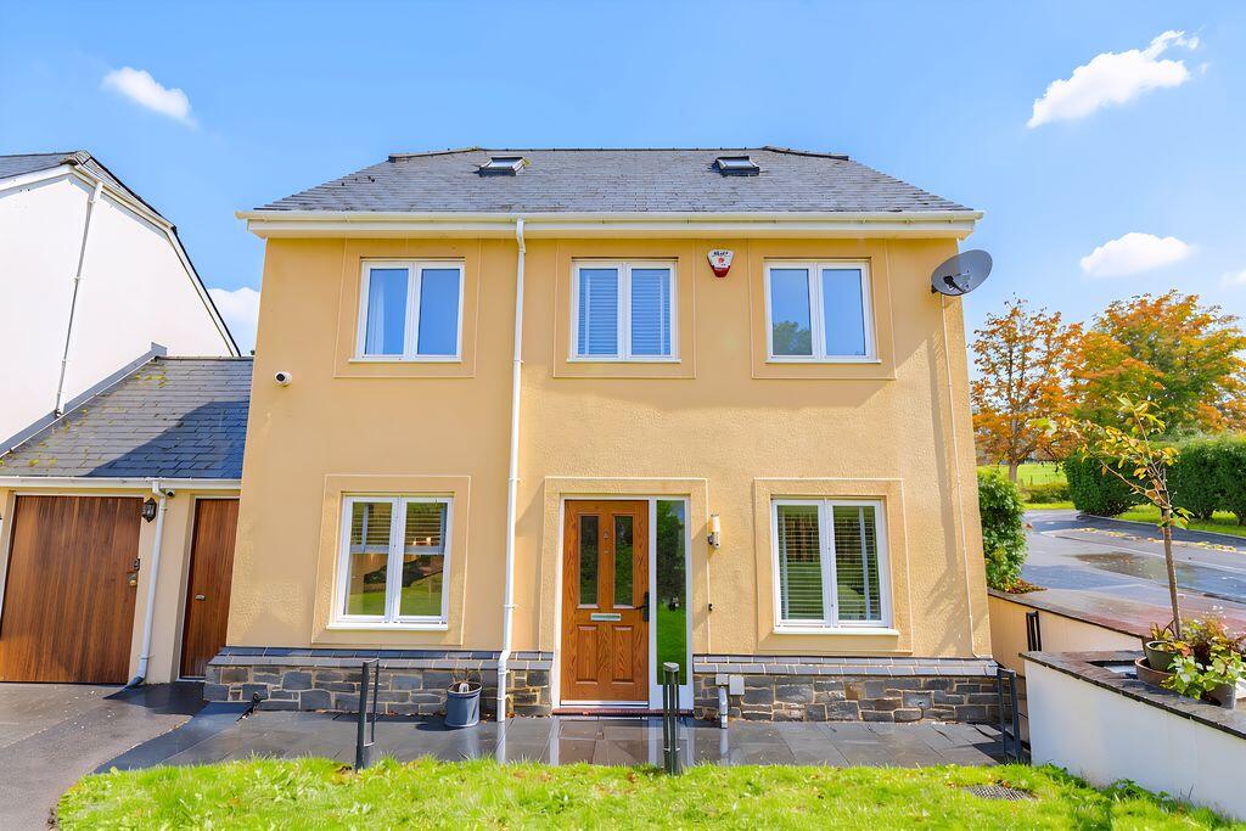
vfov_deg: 77.3
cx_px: 623
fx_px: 519
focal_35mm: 15
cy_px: 416
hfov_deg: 100.4
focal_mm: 10
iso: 320
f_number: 5.6
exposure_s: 1/250
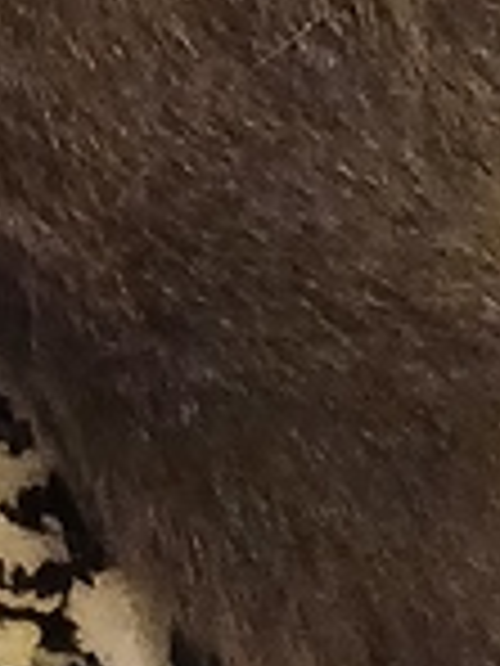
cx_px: -77
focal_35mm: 162
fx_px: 3120
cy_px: -981
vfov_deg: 10.4
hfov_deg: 9.1
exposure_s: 1/11.1
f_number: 1.8
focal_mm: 3.98
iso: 1600
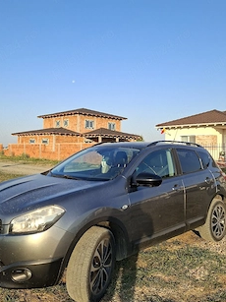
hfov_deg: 46.7
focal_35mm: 30
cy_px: 142
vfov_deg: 59.9
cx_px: 102
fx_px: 261
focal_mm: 5.54
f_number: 1.8
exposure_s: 1/909
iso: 50
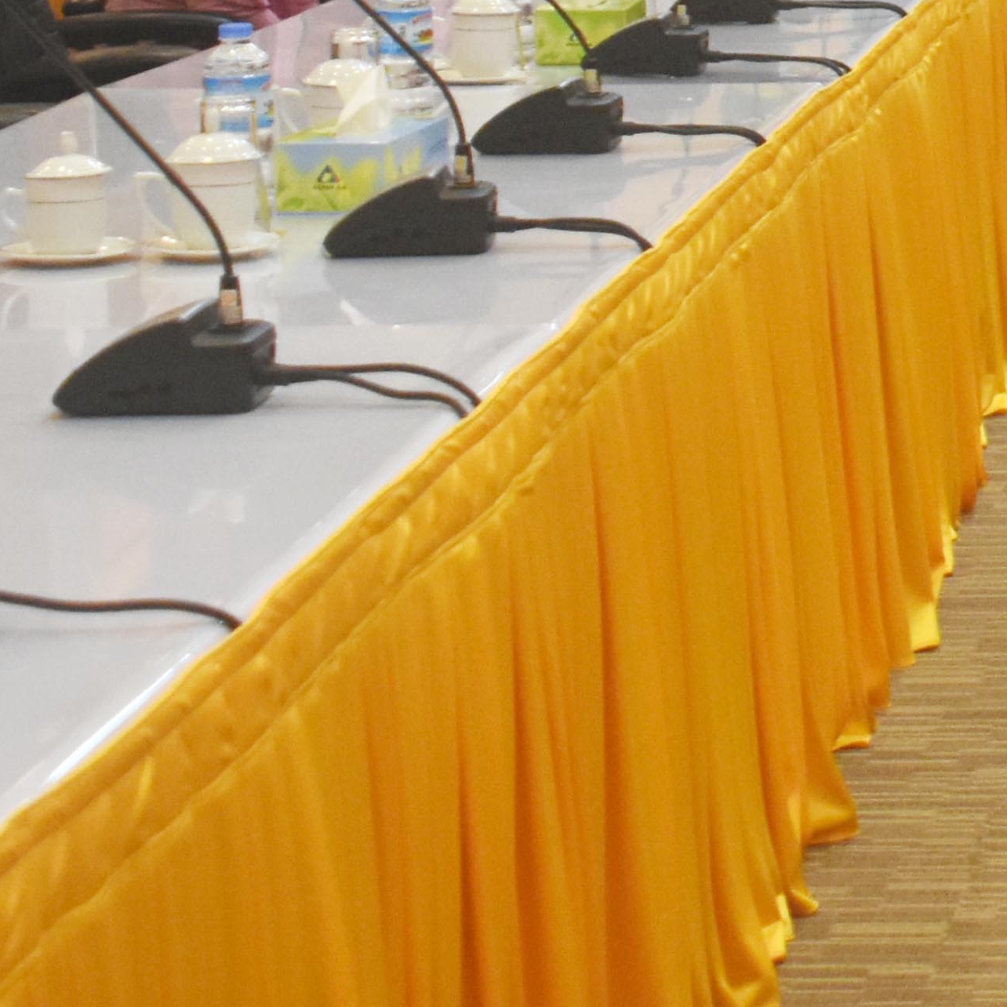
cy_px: -242
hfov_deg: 11.7
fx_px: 4706
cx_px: 1528
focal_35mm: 143
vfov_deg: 11.9
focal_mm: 24
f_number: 4
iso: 1600
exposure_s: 1/100
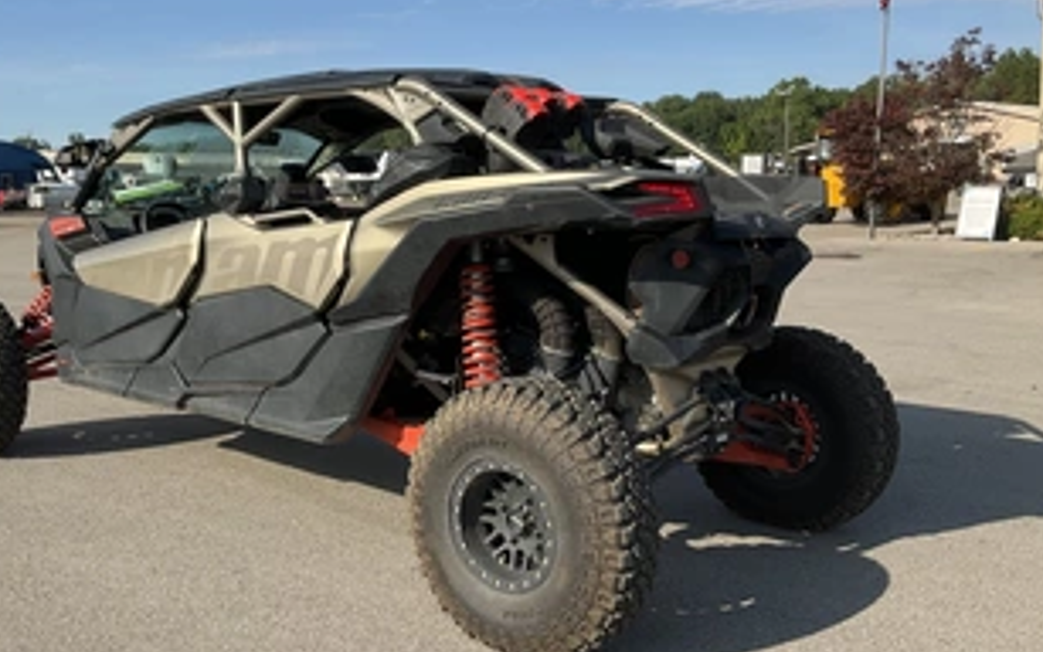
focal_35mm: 40
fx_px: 1137
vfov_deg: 32.0
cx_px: 438
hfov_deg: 49.1
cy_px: 333
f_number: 1.8
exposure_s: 1/1675
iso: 25
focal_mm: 3
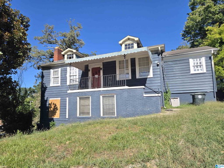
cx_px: 112
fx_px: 149
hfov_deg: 73.9
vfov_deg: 58.9
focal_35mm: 23
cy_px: 84
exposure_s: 1/1889
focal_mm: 5.4
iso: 25
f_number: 1.8
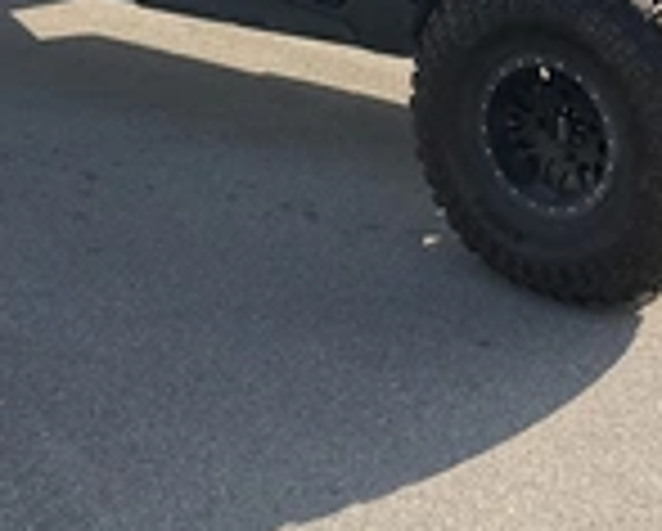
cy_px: -86
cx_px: 414
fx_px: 1511
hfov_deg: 24.6
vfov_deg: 19.0
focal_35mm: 77
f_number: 1.8
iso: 25
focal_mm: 3
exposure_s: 1/1342
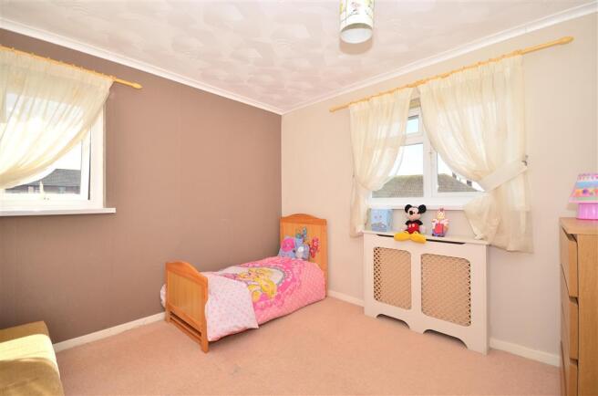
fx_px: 249
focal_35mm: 15
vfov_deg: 77.0
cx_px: 299
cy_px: 198
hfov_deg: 100.5
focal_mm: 10
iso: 200
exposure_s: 1/60
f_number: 5
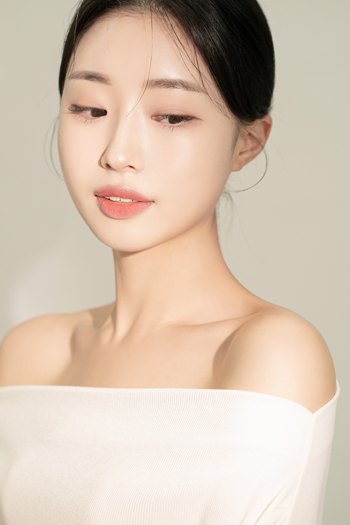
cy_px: 257
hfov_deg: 12.6
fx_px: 1590
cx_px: 153
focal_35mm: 109
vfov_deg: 18.8
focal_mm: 85
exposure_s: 1/160
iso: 500
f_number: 4
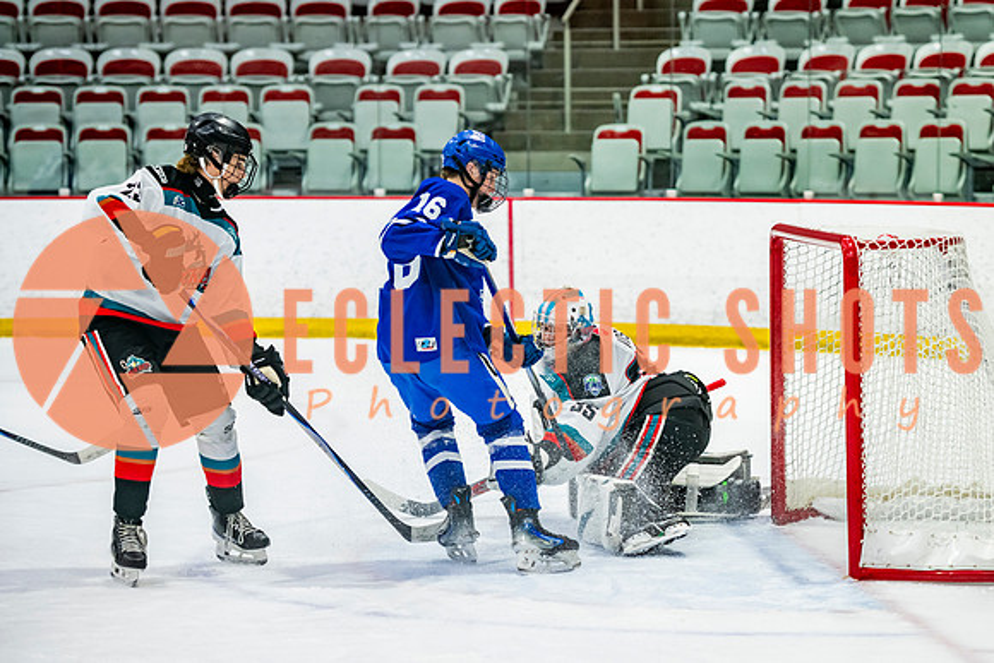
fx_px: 3975
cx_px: 617
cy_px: 367
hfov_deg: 14.2
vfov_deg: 9.5
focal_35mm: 144
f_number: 3.2
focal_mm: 116
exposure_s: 1/1000
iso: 1600
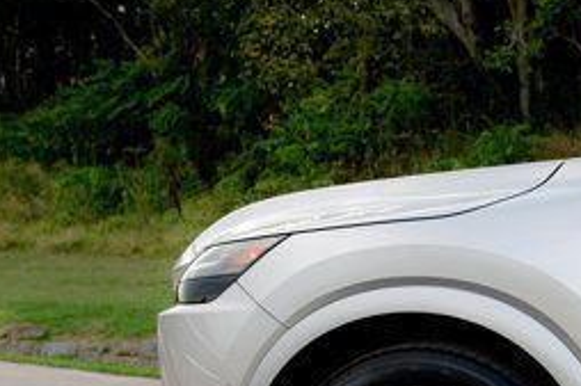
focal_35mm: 101
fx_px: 1629
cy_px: 362
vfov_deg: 13.4
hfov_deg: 19.8
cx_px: 531
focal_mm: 40
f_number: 5.6
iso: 500
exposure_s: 1/500
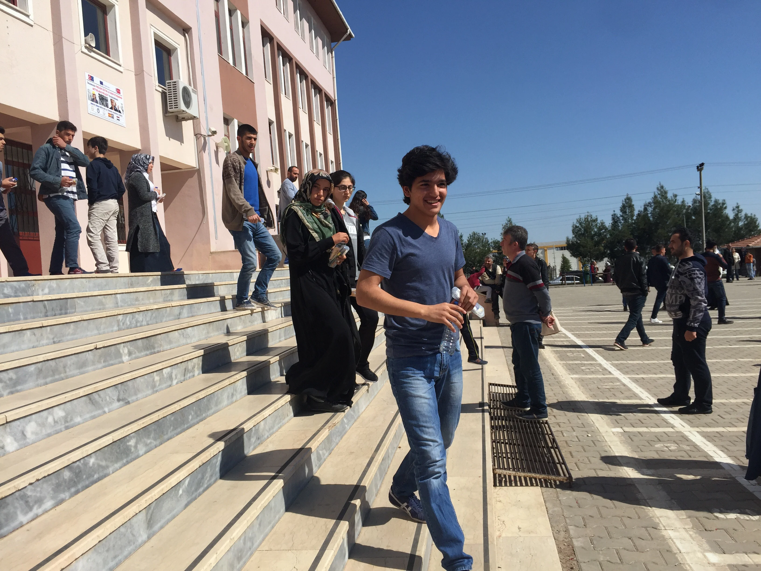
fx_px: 638
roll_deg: +4.5
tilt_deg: -2.4
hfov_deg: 61.7
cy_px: 286
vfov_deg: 48.2
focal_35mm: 29
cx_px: 380
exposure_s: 1/3597
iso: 32
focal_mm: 4.2
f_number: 2.2
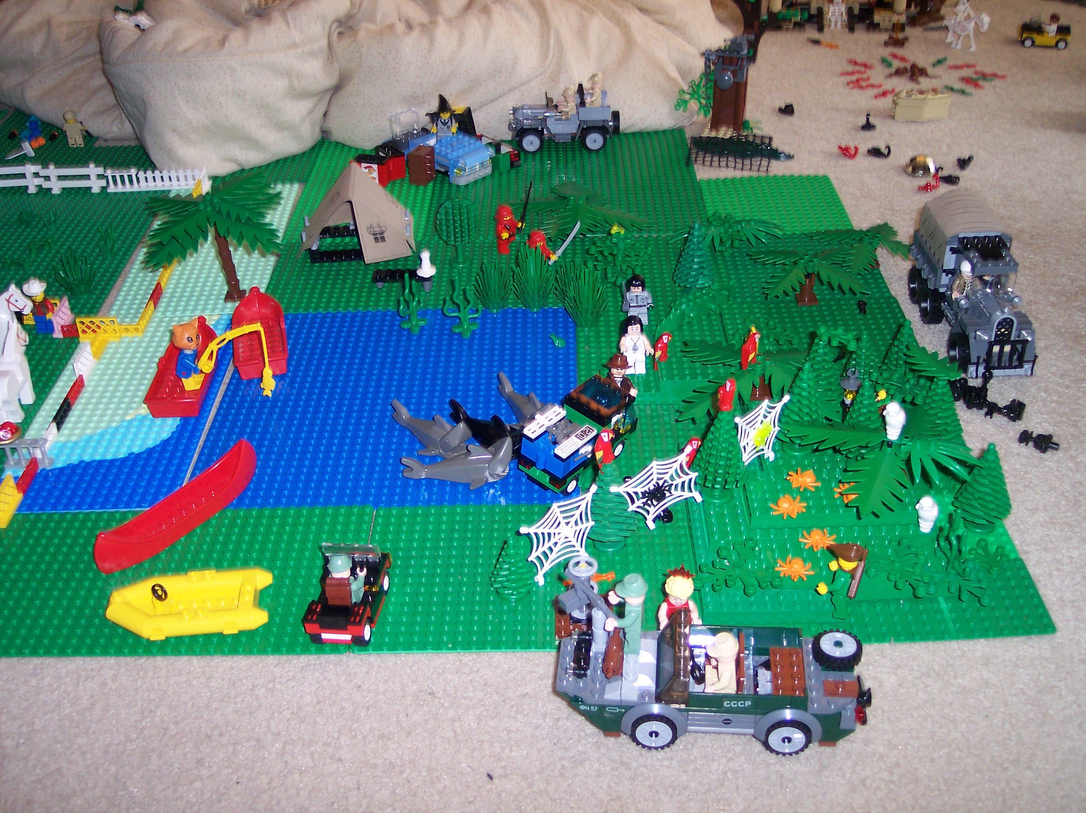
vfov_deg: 37.7
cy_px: 406
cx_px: 543
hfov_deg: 49.0
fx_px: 1192
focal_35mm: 38
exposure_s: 1/30
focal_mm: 8
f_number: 2.8
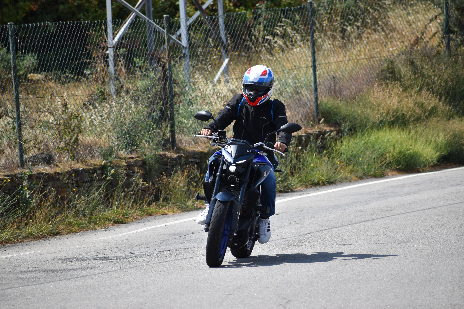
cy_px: 154
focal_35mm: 360
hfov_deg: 5.7
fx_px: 4640
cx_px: 232
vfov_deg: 3.8
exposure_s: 1/1600
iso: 400
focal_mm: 240
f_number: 6.3
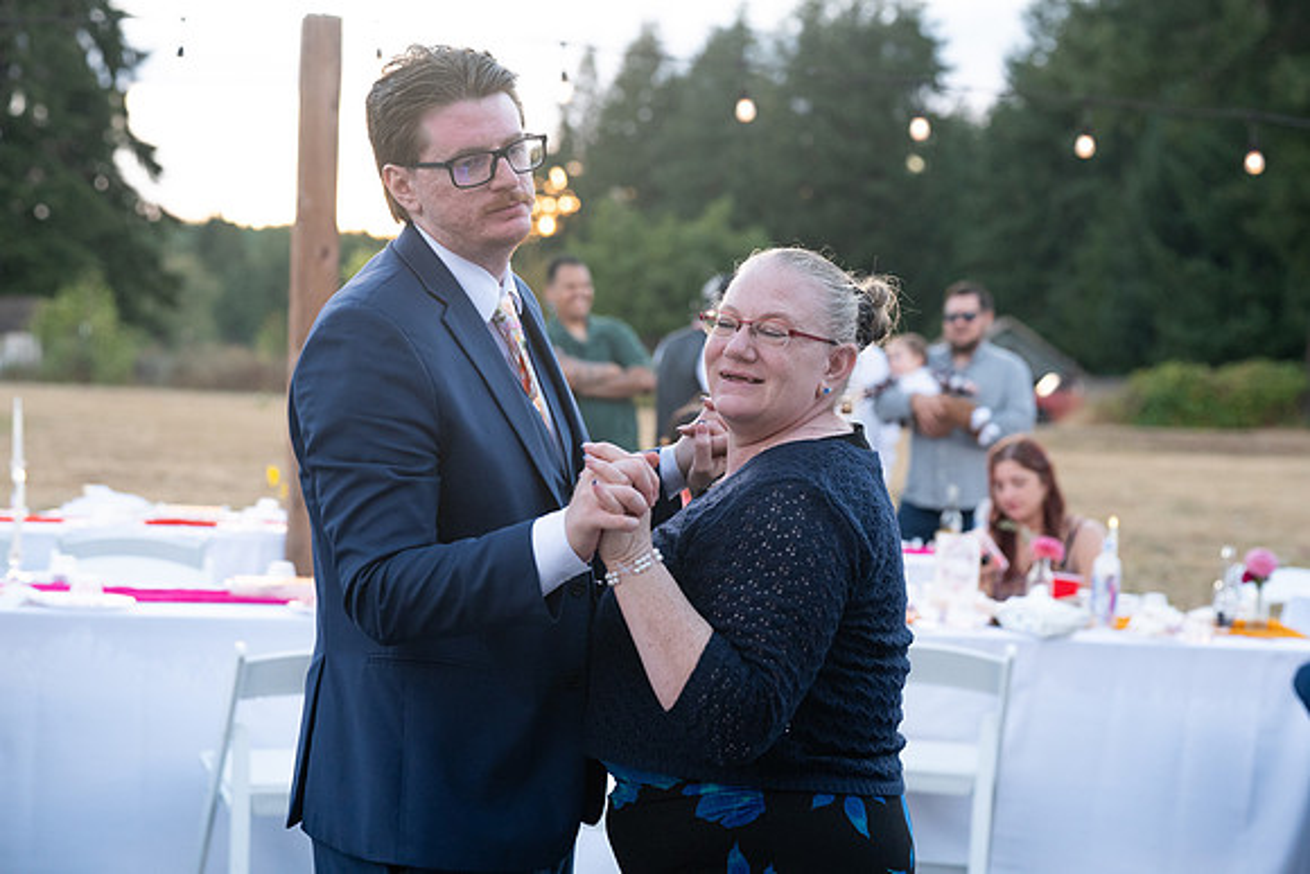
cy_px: 437
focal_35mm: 75
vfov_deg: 18.2
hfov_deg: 27.0
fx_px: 2730
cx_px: 655
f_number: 4
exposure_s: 1/500
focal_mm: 75
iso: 2000
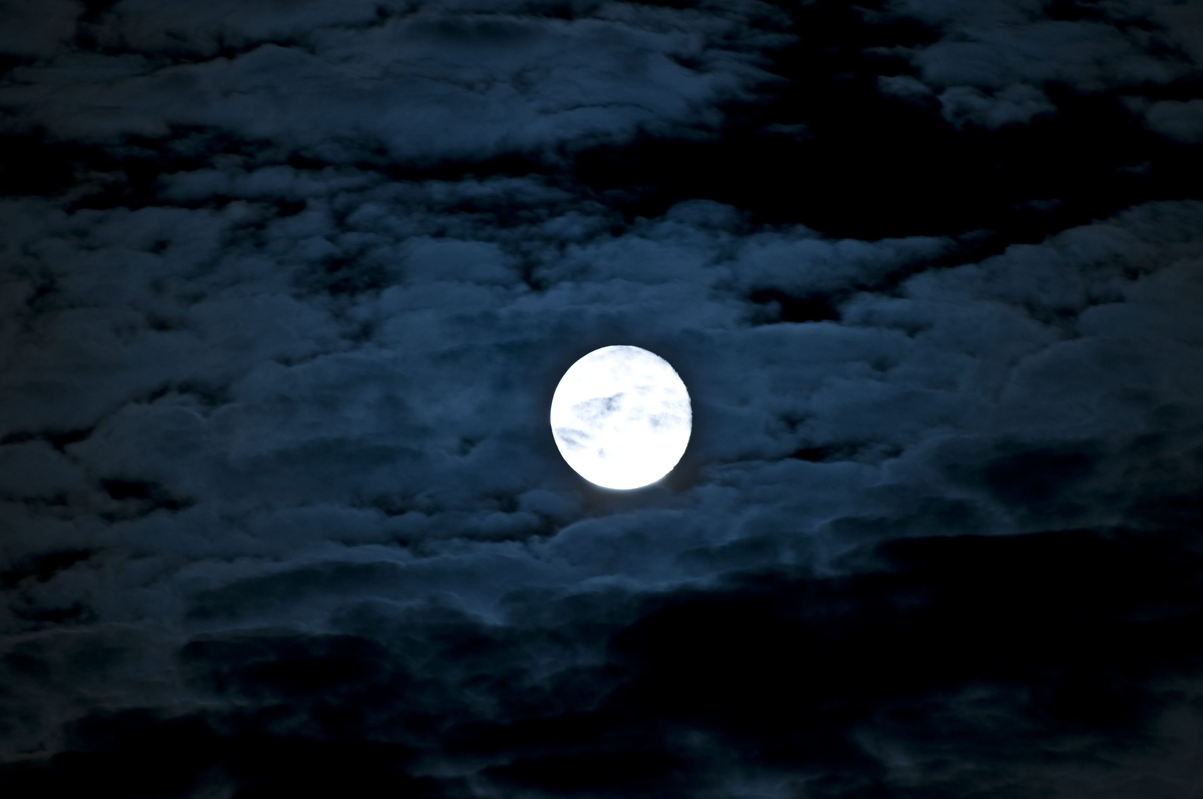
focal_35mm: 450
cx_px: 602
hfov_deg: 4.6
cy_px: 400
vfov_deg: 3.0
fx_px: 15019
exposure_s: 1
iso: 160
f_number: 10
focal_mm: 300
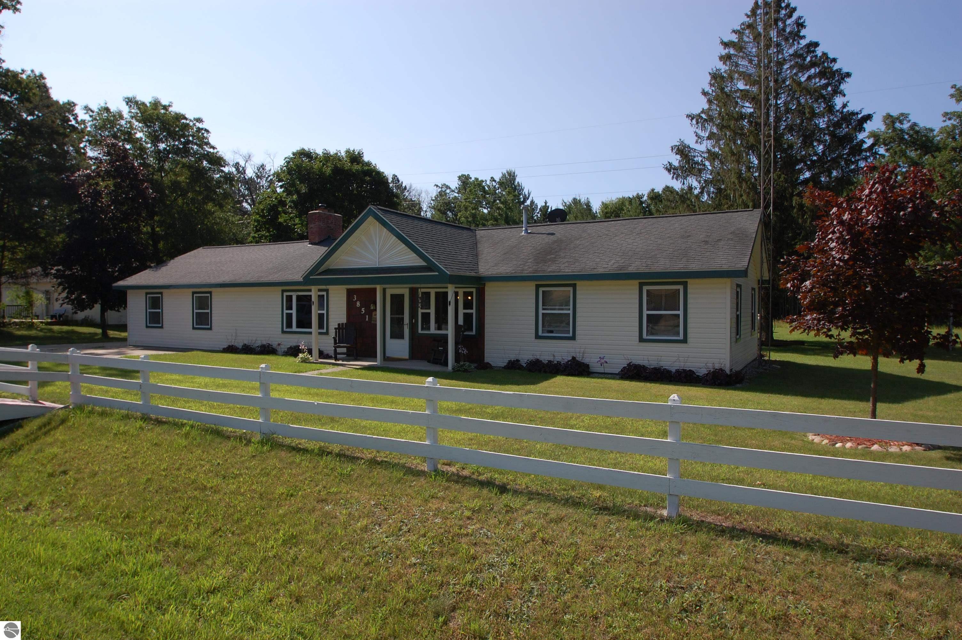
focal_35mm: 22
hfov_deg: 77.4
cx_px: 481
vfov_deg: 56.1
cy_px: 320
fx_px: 601
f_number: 9
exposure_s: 1/320
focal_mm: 15
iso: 200
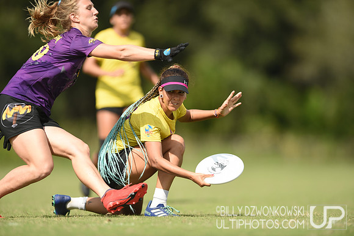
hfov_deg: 5.2
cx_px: 177
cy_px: 118
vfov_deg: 3.4
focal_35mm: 400
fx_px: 3931
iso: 160
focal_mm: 400
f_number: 2.8
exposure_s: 1/2500
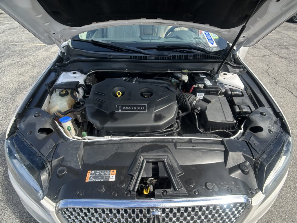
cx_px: 148
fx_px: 223
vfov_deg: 53.1
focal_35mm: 26
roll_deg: -2.8
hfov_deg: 67.3
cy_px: 112
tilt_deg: -38.5
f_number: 1.5
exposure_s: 1/780
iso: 50
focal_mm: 5.7
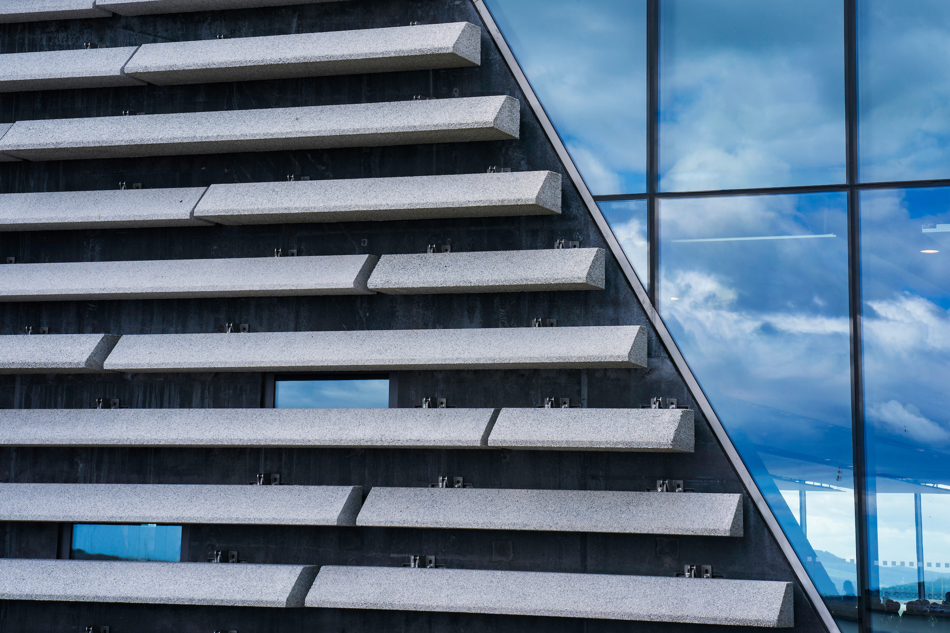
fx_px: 2243
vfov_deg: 16.1
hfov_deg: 23.9
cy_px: 316
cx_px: 475
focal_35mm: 85
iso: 200
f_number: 16
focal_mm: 85
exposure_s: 1/80
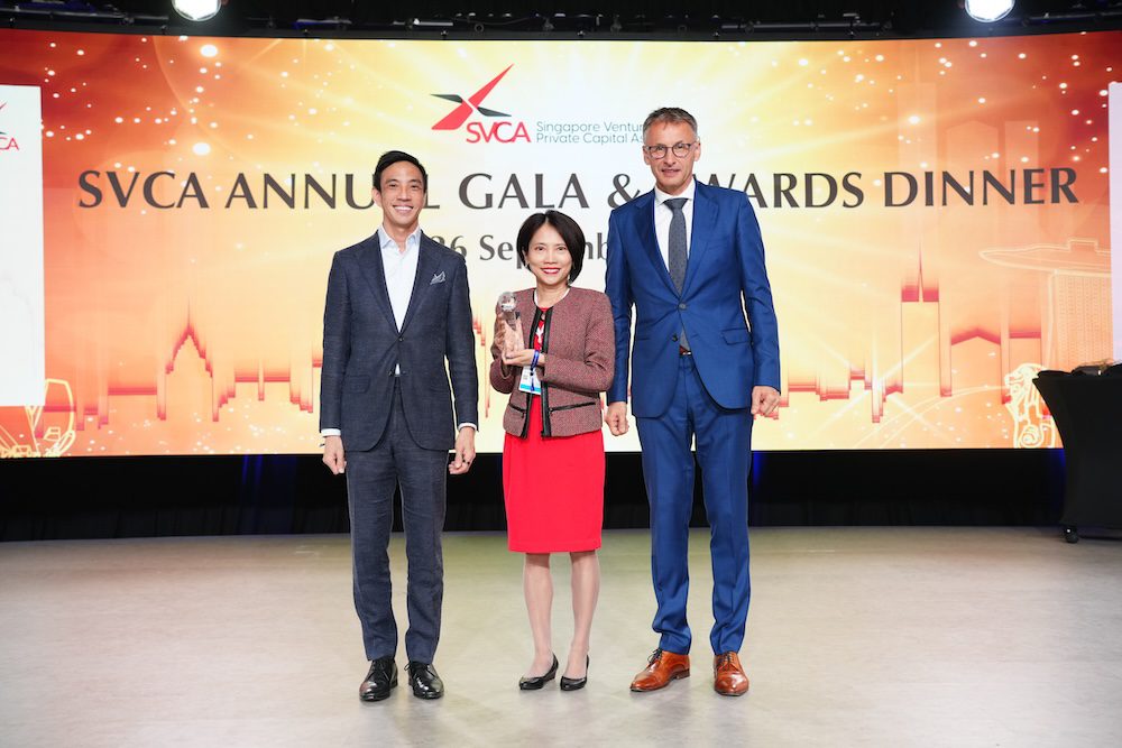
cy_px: 374
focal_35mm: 37
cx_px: 561
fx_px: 1153
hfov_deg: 51.9
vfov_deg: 36.0
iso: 1000
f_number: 3.5
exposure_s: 1/125
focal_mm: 37
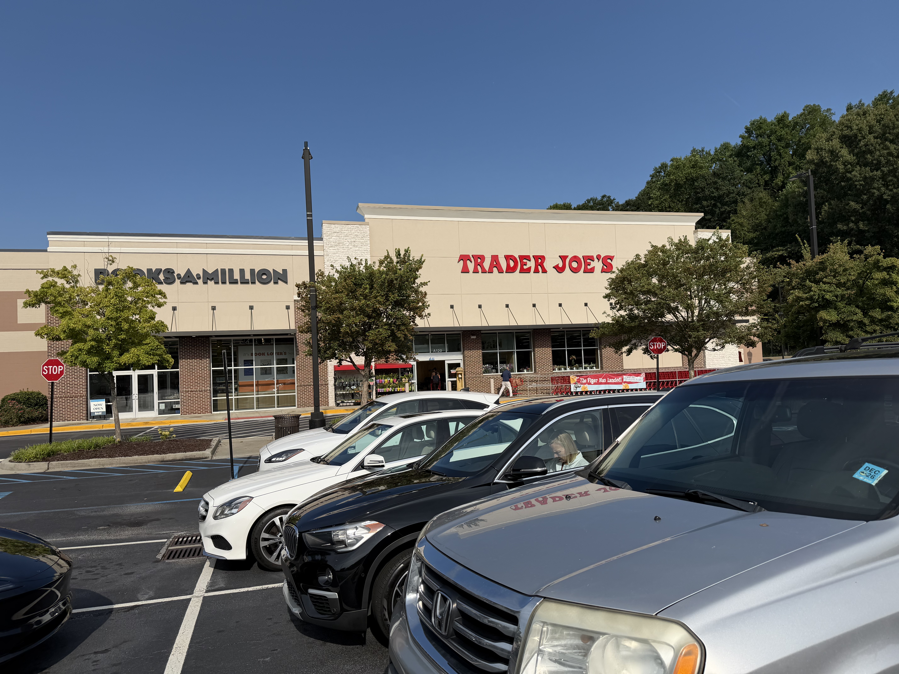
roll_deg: +3.1
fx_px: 623
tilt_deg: +2.9
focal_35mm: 24
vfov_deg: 56.8
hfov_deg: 71.6
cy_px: 337
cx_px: 450
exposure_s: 1/6711
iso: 80
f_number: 1.78
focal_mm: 6.76
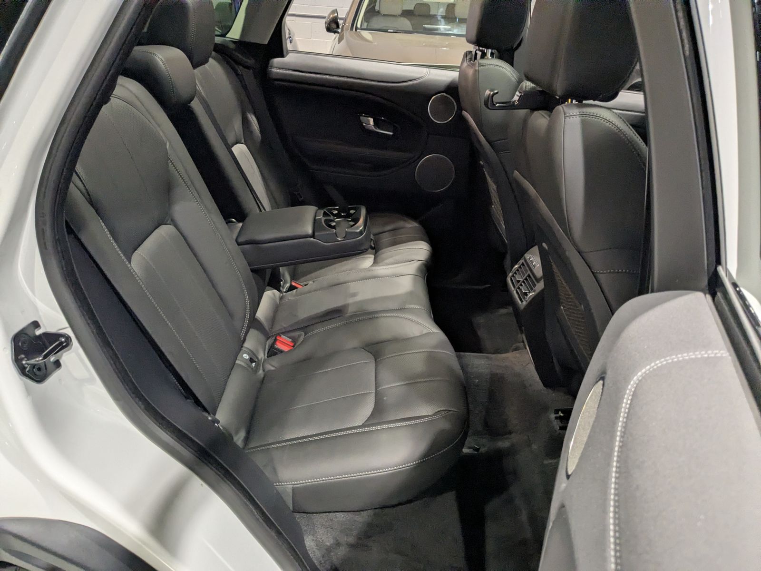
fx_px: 594
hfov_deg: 65.3
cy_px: 286
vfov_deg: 51.4
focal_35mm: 27
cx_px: 380
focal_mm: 4.38
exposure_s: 1/120
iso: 325
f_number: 1.73
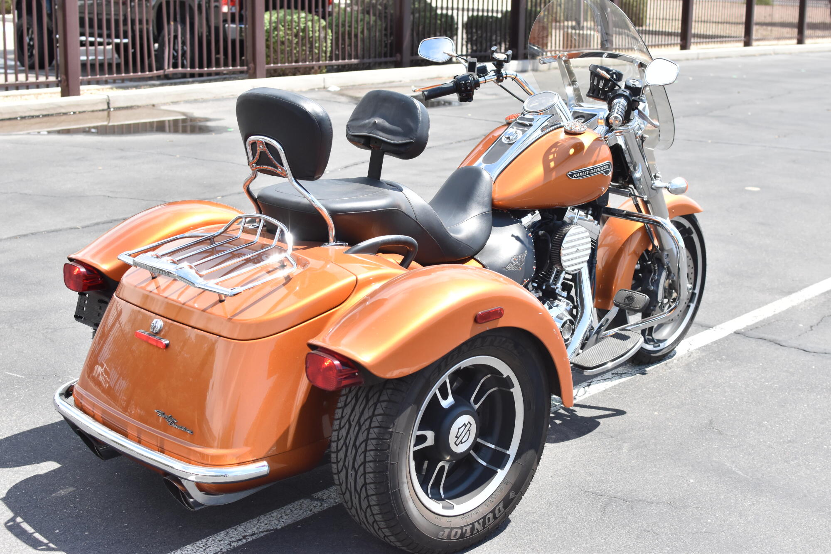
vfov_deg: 25.7
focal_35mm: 52
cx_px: 416
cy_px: 277
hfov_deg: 37.9
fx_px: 1212
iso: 800
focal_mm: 35
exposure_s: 1/2500
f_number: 4.5
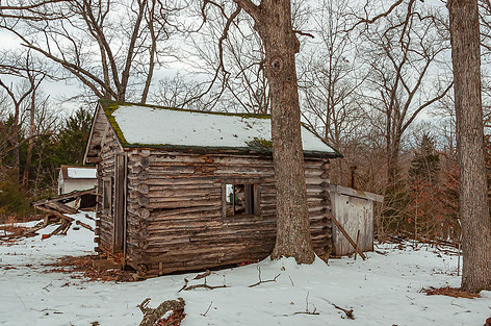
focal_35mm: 35
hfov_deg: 54.5
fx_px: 477
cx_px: 246
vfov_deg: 37.7
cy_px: 145
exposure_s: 1/100
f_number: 10
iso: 200
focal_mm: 18
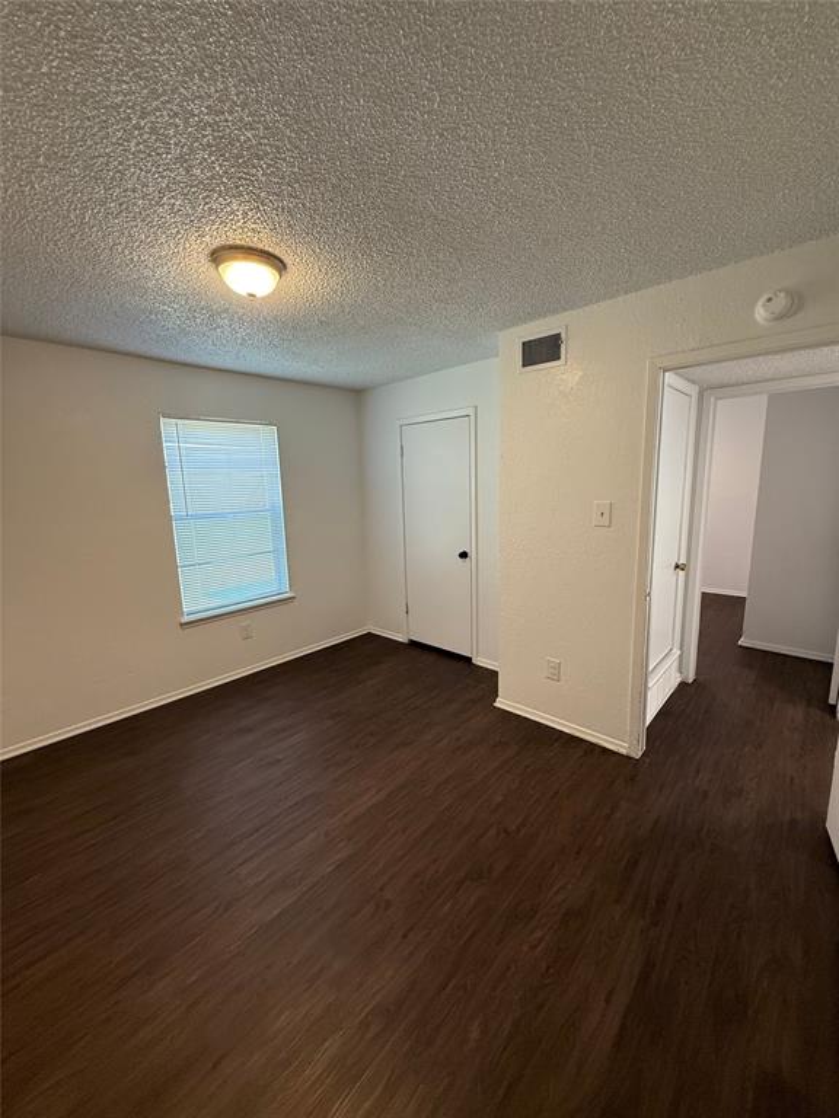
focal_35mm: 14
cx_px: 420
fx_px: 452
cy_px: 559
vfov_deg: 102.1
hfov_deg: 85.7
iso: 400
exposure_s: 1/120
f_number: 2.2
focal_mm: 2.22
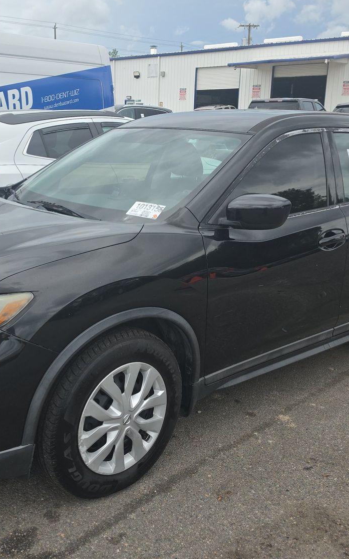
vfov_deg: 55.3
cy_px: 274
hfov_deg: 36.0
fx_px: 533
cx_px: 121
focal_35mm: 35
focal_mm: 6.5
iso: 63
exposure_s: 1/2216
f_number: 1.4
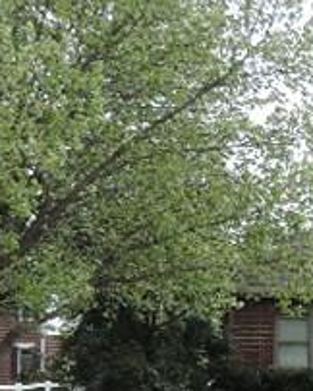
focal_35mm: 108
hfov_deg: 12.6
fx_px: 1249
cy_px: 339
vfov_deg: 17.5
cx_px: 612
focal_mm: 6.2
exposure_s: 1/400
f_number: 3.3
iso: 80
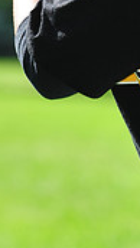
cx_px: 144
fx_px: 2608
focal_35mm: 396
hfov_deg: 3.1
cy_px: -85
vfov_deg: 5.4
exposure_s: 1/500
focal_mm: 112
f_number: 5
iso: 200
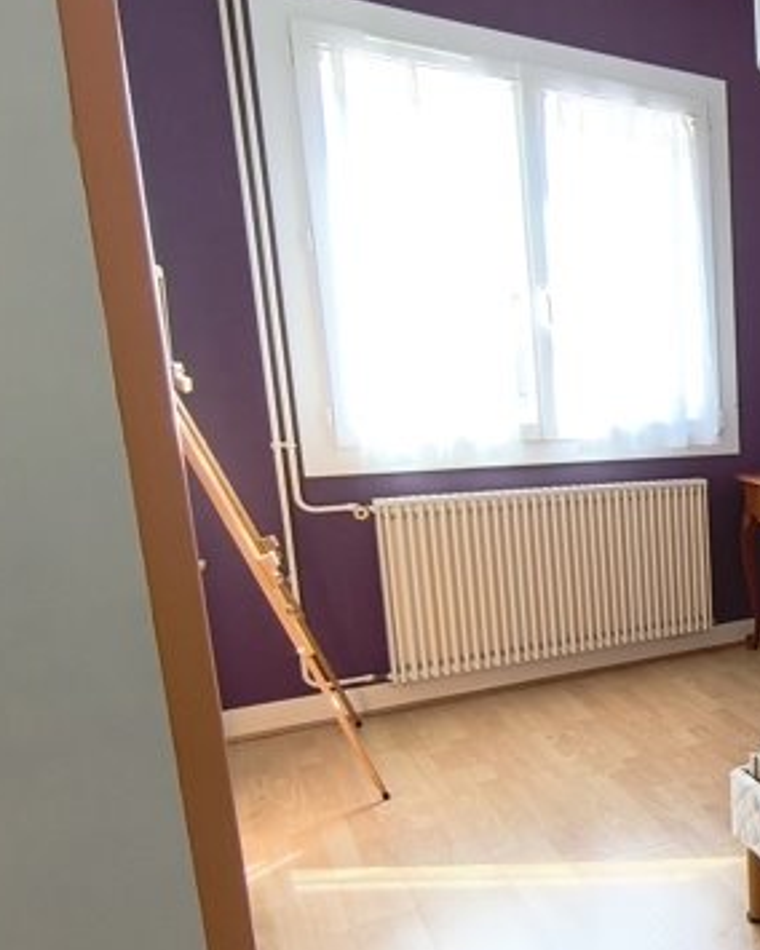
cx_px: 1012
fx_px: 928
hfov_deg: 32.3
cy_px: 554
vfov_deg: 54.0
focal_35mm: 33
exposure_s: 1/100
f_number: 2.2
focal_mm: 1.65
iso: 64
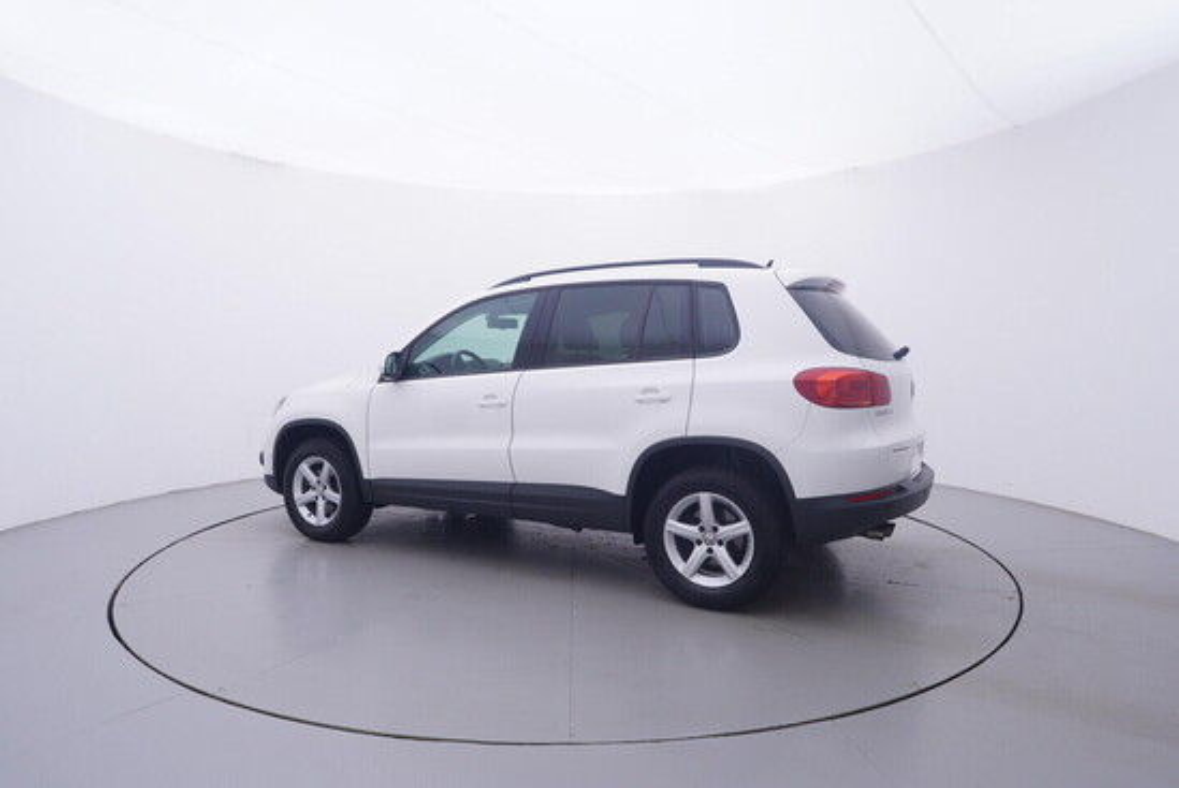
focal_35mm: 22
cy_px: 394
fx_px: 737
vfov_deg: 56.2
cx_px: 590
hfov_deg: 77.3
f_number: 5
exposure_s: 1/80
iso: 200
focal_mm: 15
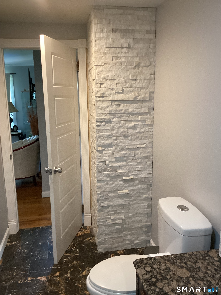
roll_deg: +1.2
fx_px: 264
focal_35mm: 31
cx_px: 110
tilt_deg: -5.9
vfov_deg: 58.4
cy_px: 148
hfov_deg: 45.4
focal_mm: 3.3
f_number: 2.4
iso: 320
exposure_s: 1/60
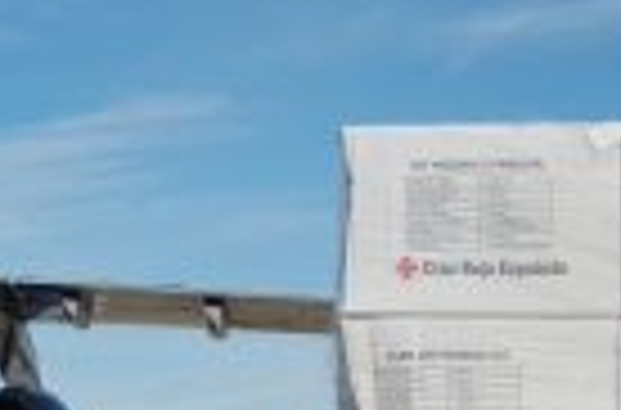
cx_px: 0
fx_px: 1943
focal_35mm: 113
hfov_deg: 17.7
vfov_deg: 12.0
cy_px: 277
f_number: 11
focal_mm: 26
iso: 200
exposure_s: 1/500
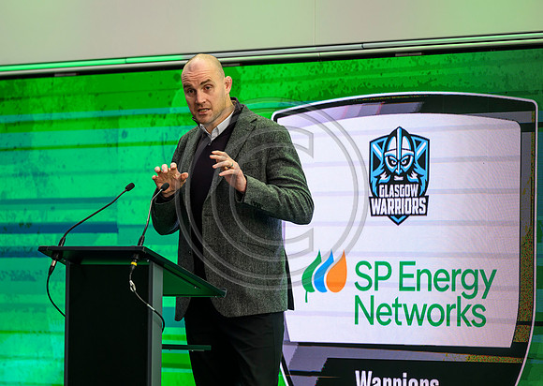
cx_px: 242
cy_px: 181
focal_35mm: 227
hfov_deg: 8.9
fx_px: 3499
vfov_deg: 6.3
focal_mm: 200
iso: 1250
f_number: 3.2
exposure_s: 1/500
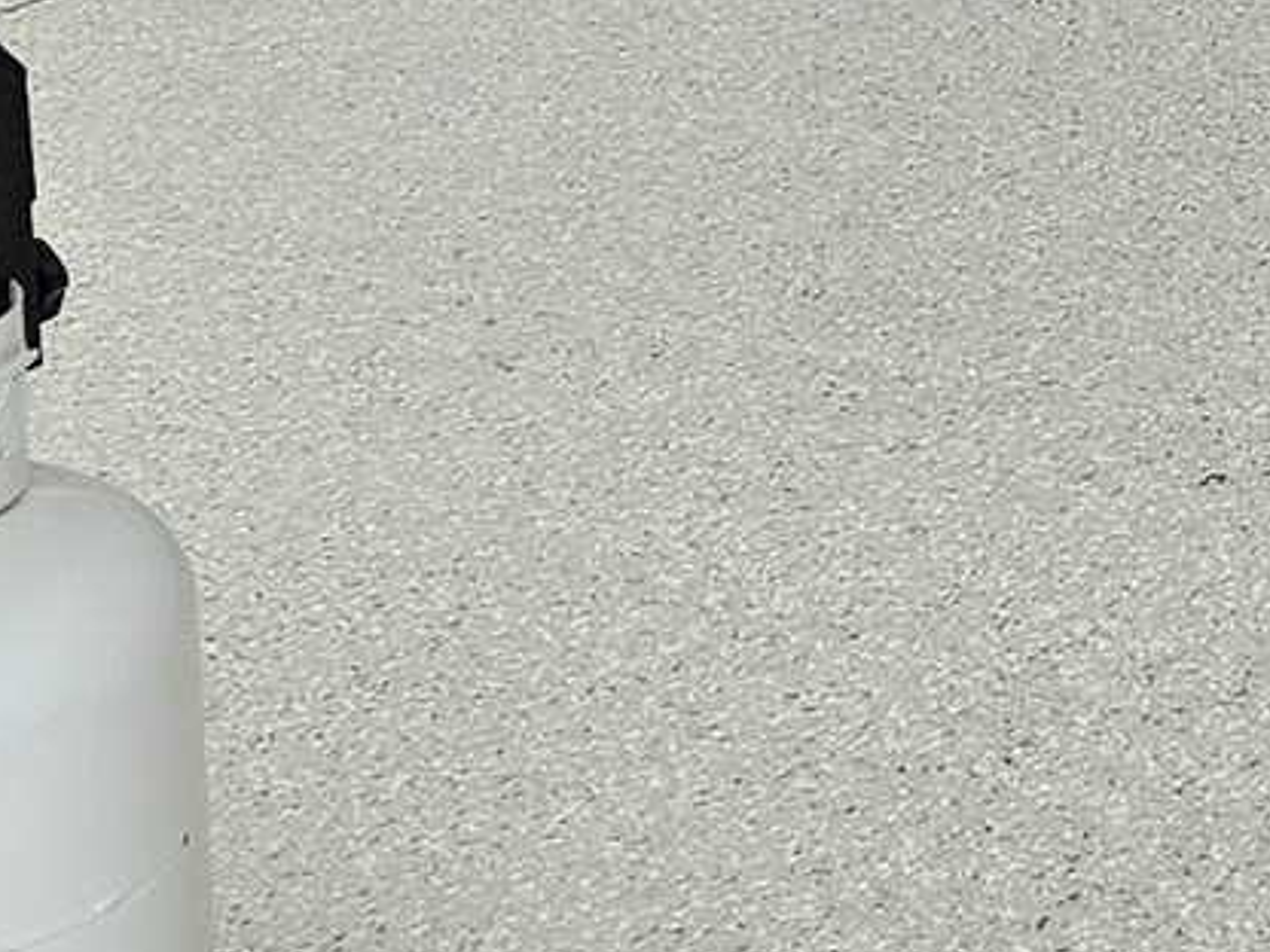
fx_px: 6237
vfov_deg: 8.3
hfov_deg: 10.4
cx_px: 2769
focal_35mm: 170
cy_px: -955
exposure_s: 1/182
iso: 64
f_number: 1.7
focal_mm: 6.3
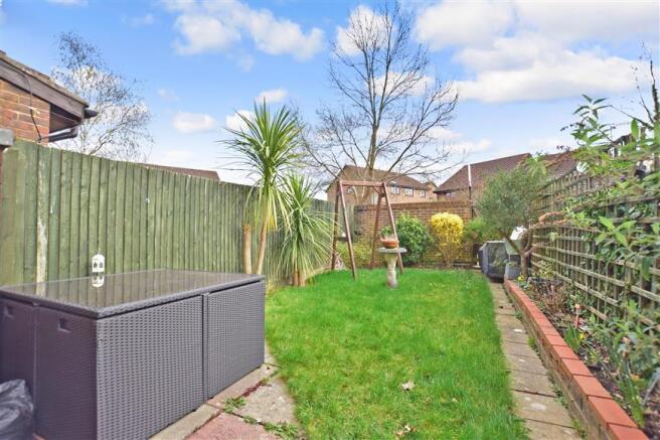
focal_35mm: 15
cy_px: 220
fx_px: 275
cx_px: 330
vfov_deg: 77.3
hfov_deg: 100.4
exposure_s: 1/100
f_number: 5
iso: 200
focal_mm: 10
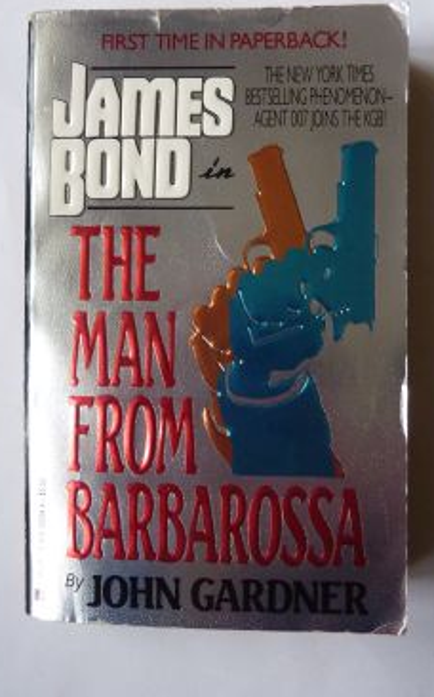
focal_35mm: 29
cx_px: 228
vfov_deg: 64.6
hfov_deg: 43.0
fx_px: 550
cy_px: 331
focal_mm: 4.1
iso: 400
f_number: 3.3
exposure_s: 1/30
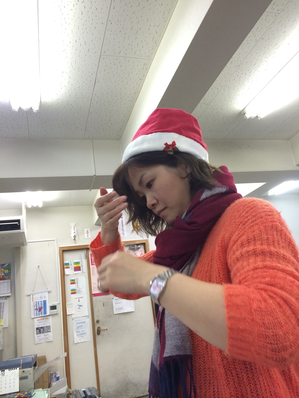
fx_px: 346
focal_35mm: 30
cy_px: 199
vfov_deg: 60.0
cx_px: 150
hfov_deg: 46.8
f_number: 2.2
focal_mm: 4.12
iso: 64
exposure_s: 1/30
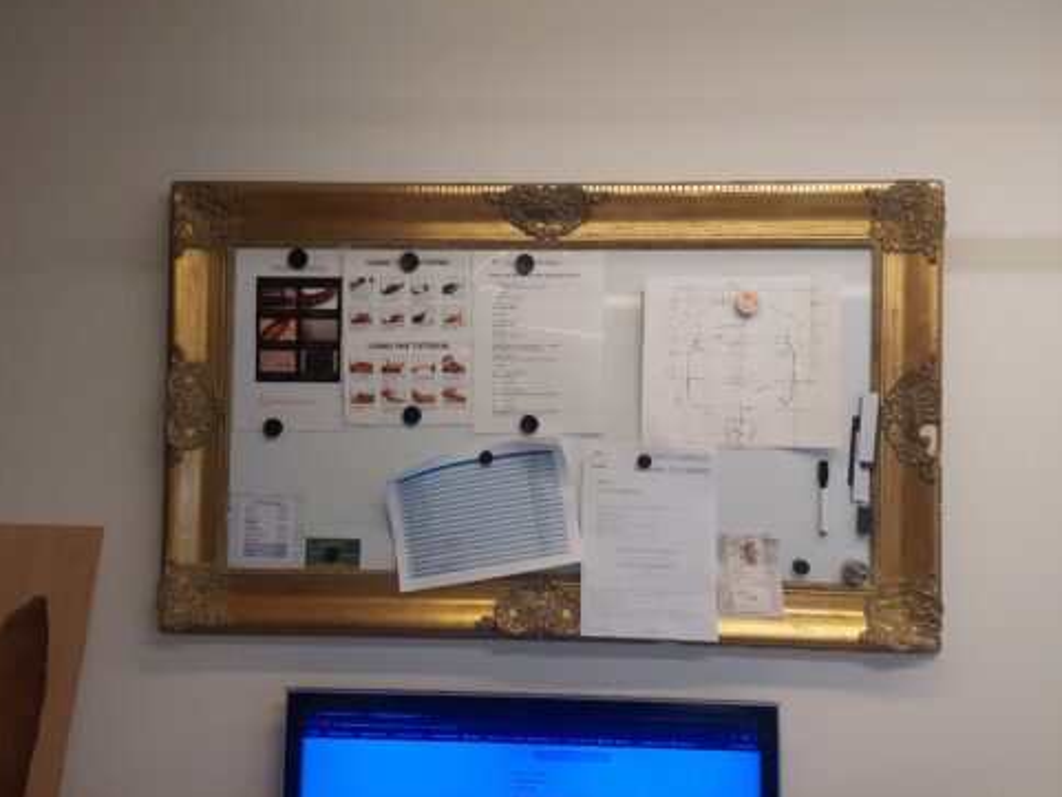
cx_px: 532
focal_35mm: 26
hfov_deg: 67.3
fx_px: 798
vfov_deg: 53.1
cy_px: 387
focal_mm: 5.23
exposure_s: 1/100
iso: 125
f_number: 1.8
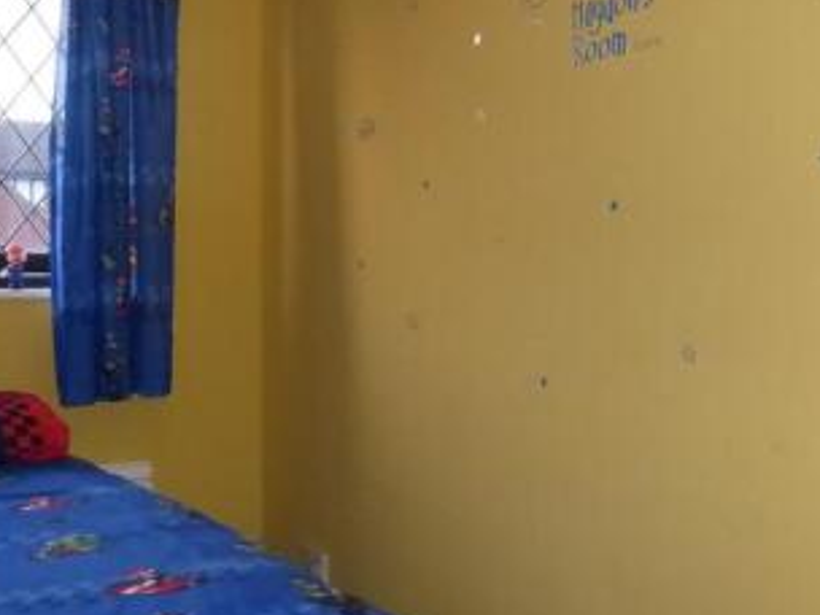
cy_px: 271
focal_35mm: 48
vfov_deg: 30.2
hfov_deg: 39.5
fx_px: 1137
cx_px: 341
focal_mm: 4.3
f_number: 3.3
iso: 800
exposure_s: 1/60
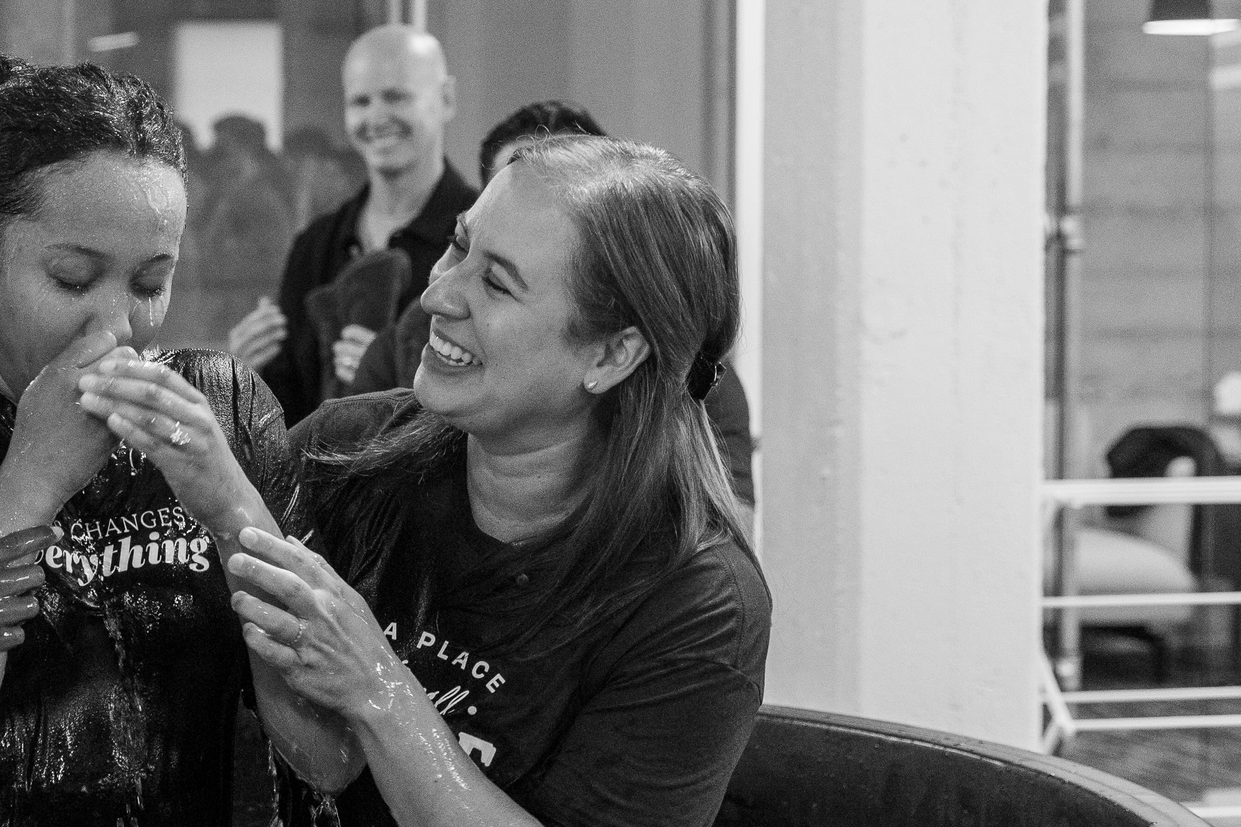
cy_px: 379
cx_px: 116
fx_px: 3826
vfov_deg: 12.3
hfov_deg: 18.1
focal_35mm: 111
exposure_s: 1/160
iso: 6400
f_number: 4
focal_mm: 49.9
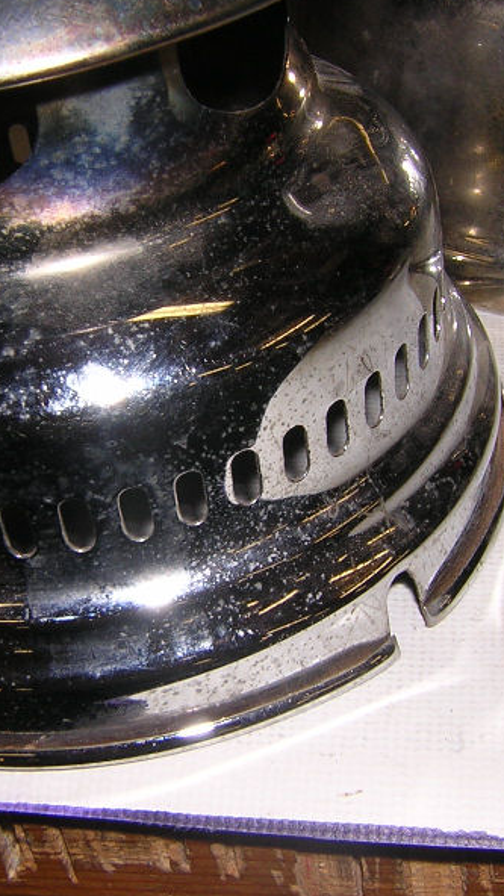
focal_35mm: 53
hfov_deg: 22.5
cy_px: 443
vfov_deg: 39.2
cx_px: 150
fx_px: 1259
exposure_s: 1/60.1
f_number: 5.2
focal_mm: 4.7
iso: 100
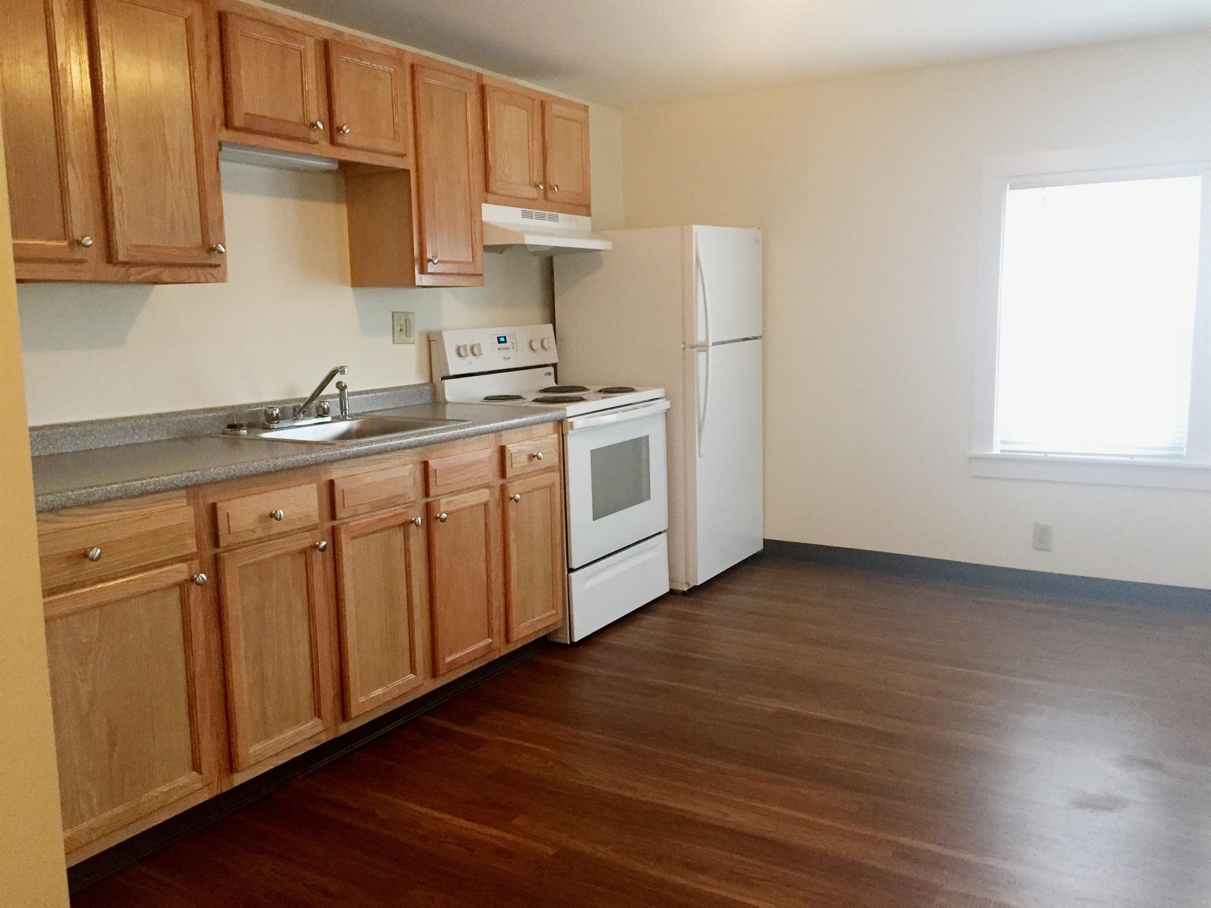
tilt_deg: -8.9
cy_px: 454
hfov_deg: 61.7
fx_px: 1015
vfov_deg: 48.2
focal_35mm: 29
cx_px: 606
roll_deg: +0.7
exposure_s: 1/30
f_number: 2.2
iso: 250
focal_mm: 4.15
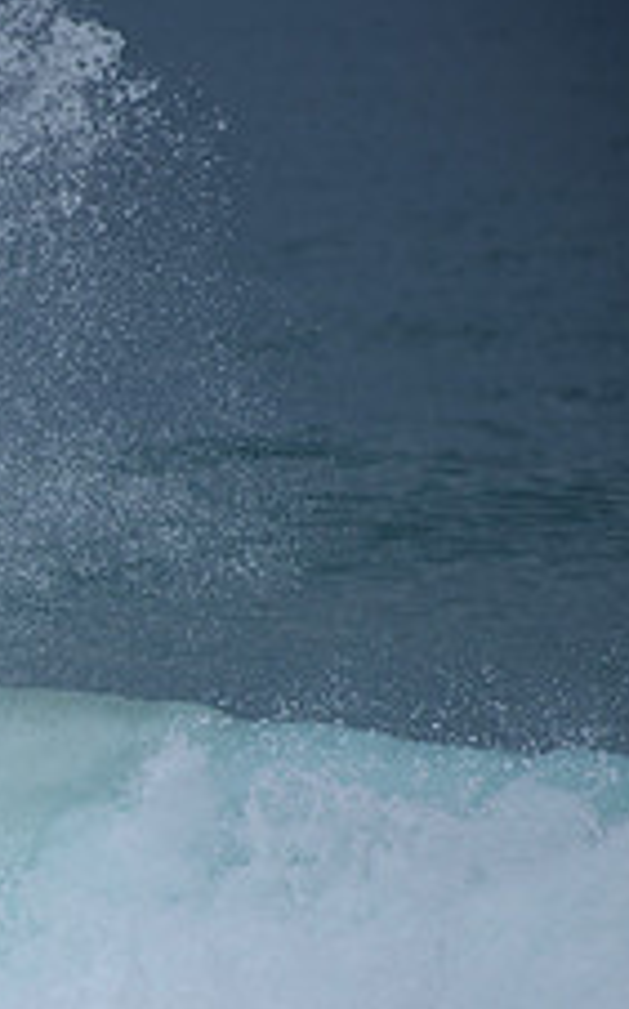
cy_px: 784
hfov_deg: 1.0
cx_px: -633
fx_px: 35949
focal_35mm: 1309
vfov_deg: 1.6
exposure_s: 1/2000
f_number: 5.6
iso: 180
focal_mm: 500
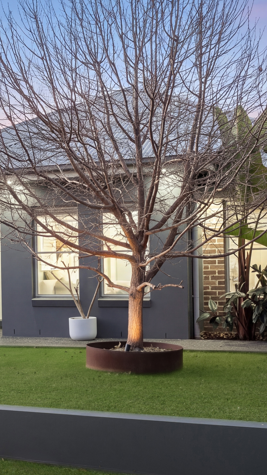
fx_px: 755
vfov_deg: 34.8
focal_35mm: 60
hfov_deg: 19.2
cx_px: -29
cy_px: 269
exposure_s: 1/2
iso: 400
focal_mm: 28
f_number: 9
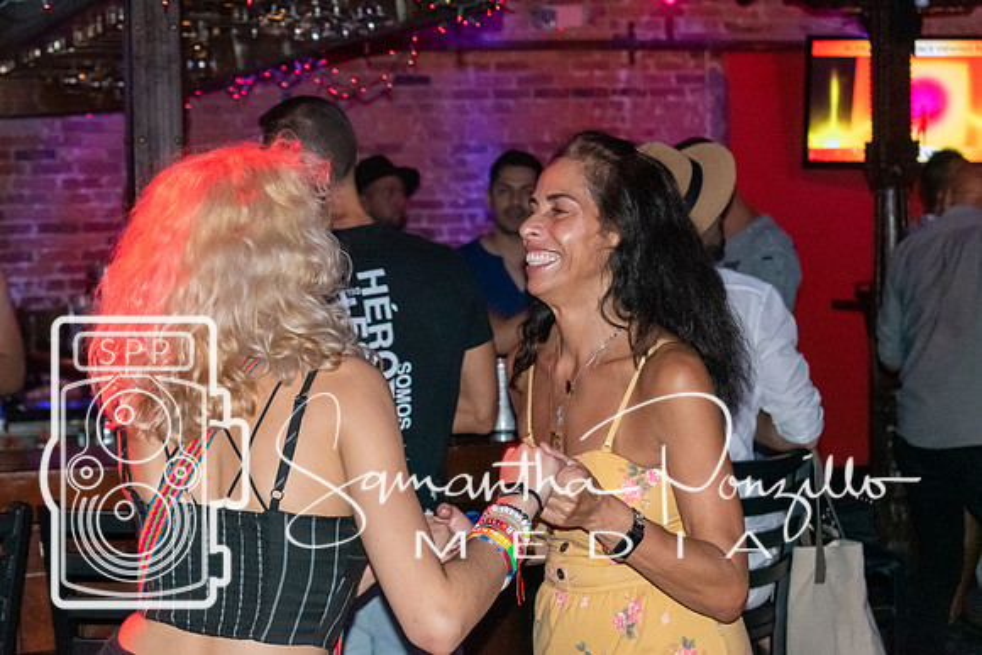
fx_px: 2374
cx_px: 491
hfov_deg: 23.4
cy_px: 328
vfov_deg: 15.7
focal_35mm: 87
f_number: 5.6
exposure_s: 1/60
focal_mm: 55
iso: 6400
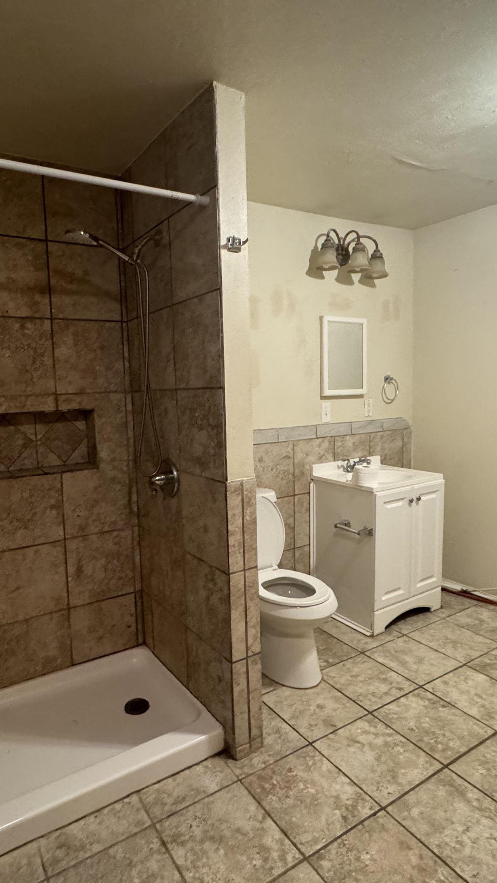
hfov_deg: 53.1
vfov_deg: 83.8
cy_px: 438
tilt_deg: -6.6
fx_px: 492
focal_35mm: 21
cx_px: 189
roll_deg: +2.9
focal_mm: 2.22
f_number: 2.2
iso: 640
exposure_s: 1/60
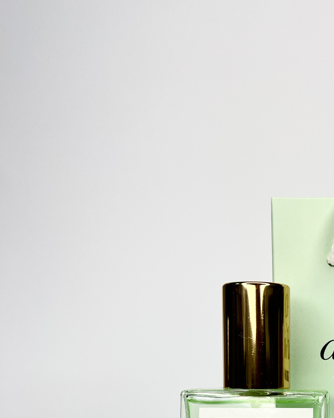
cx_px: 340
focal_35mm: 56
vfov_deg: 31.5
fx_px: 692
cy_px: 397
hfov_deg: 25.7
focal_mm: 5.7
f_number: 1.5
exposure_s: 1/482
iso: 50
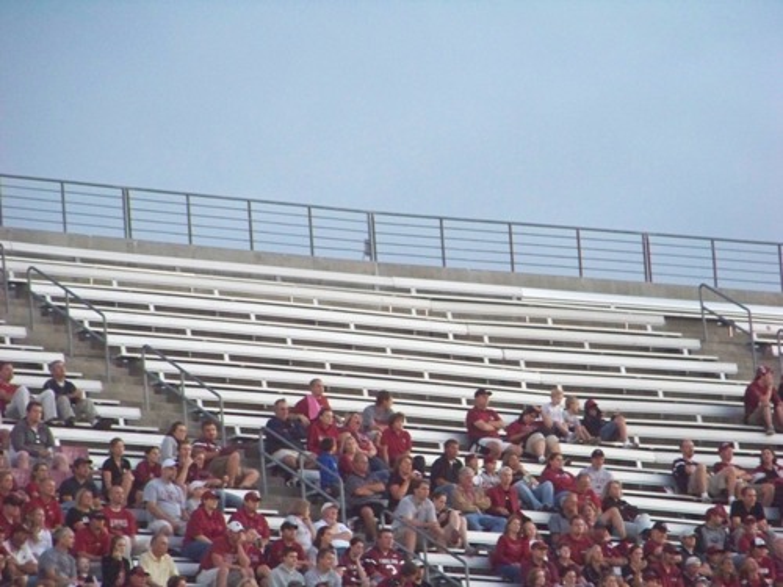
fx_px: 9772
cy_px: 294
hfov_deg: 4.6
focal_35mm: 432
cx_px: 392
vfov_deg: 3.4
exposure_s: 1/80
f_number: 4.8
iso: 800
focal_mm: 70.2
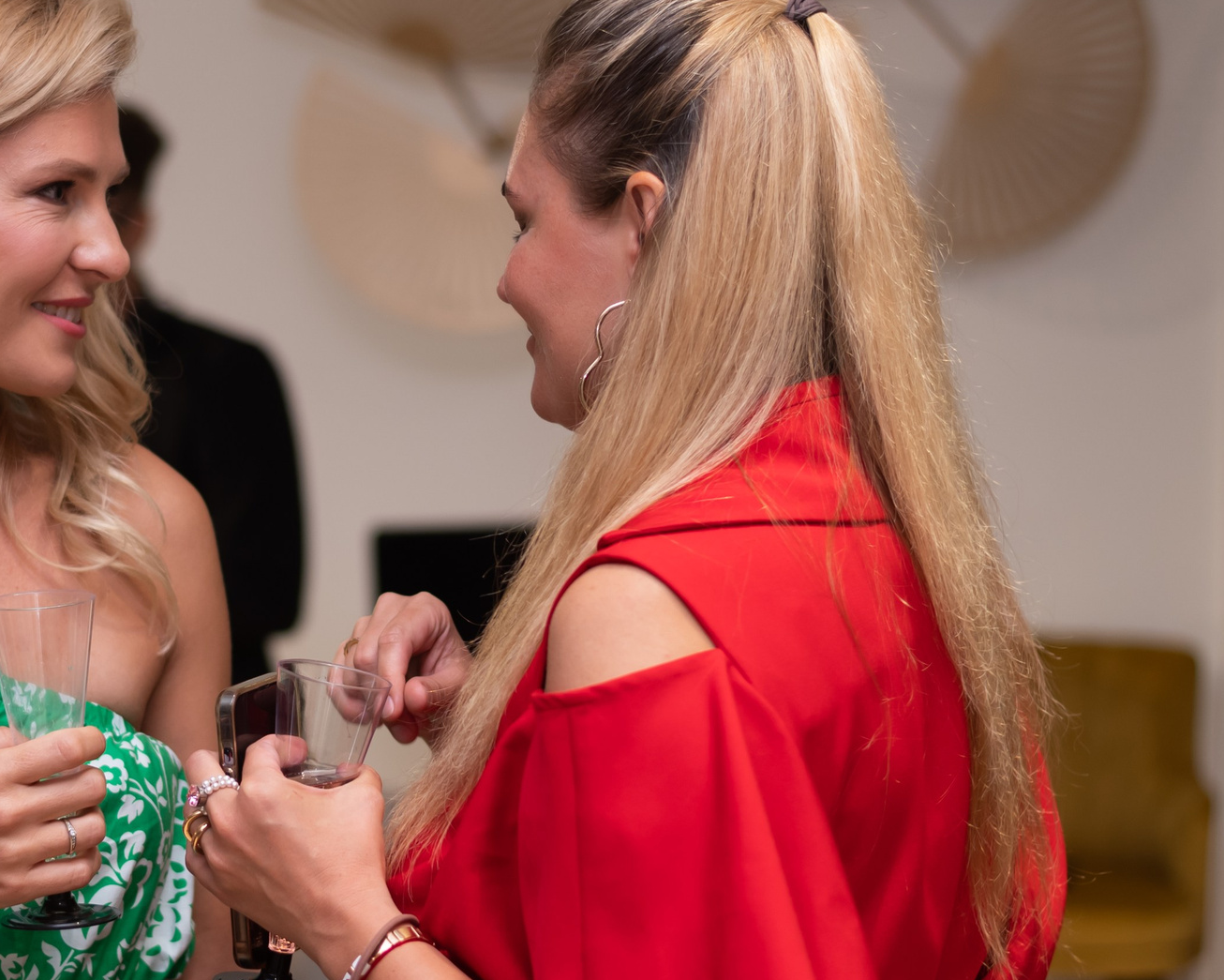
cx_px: 200
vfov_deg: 16.7
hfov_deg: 20.5
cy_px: 591
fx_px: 3333
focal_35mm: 92
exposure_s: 1/200
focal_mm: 50
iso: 160
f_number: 2.2
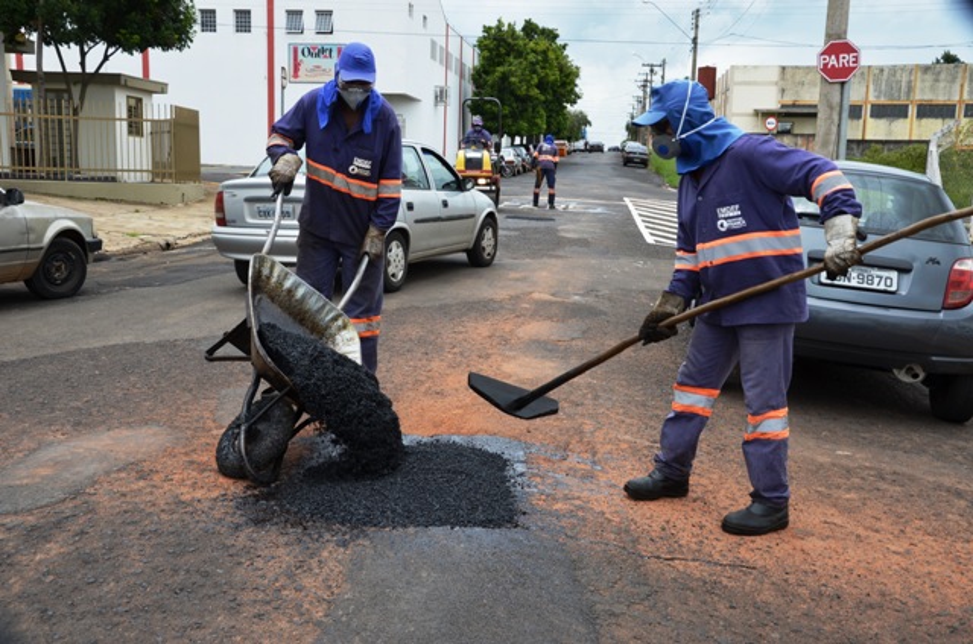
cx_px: 486
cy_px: 322
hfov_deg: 51.4
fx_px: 1012
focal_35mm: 38
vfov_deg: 35.3
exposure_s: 1/250
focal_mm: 25
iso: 125
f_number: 8
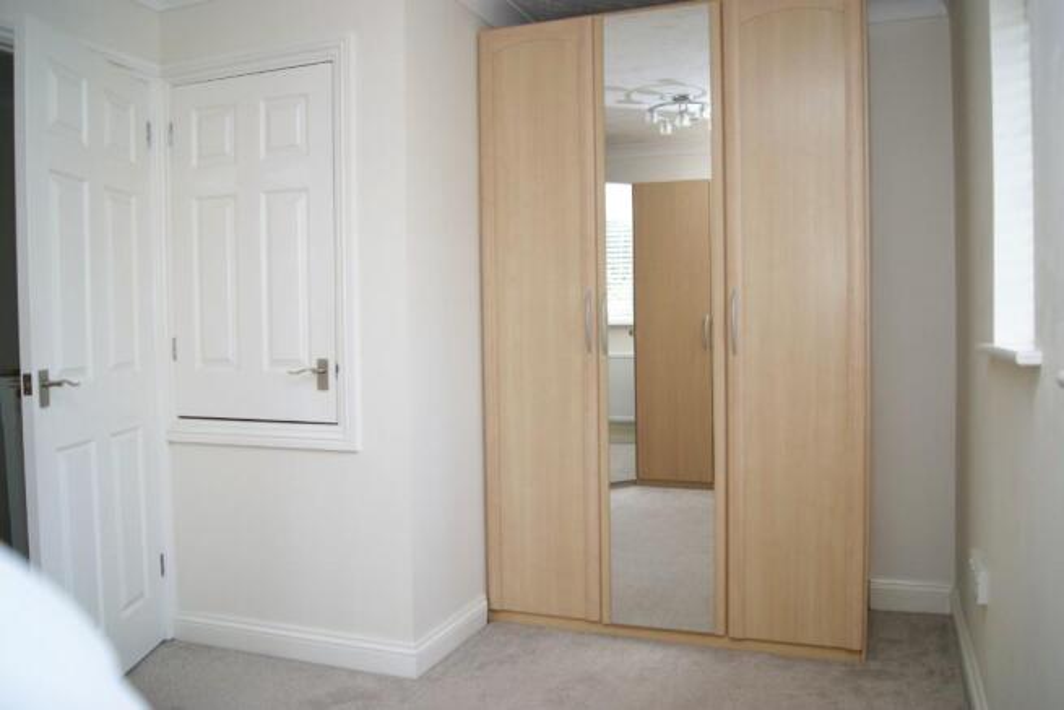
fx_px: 798
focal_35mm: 27
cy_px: 355
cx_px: 532
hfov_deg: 67.4
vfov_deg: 48.0
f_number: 4.5
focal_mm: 18
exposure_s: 1/160
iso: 400
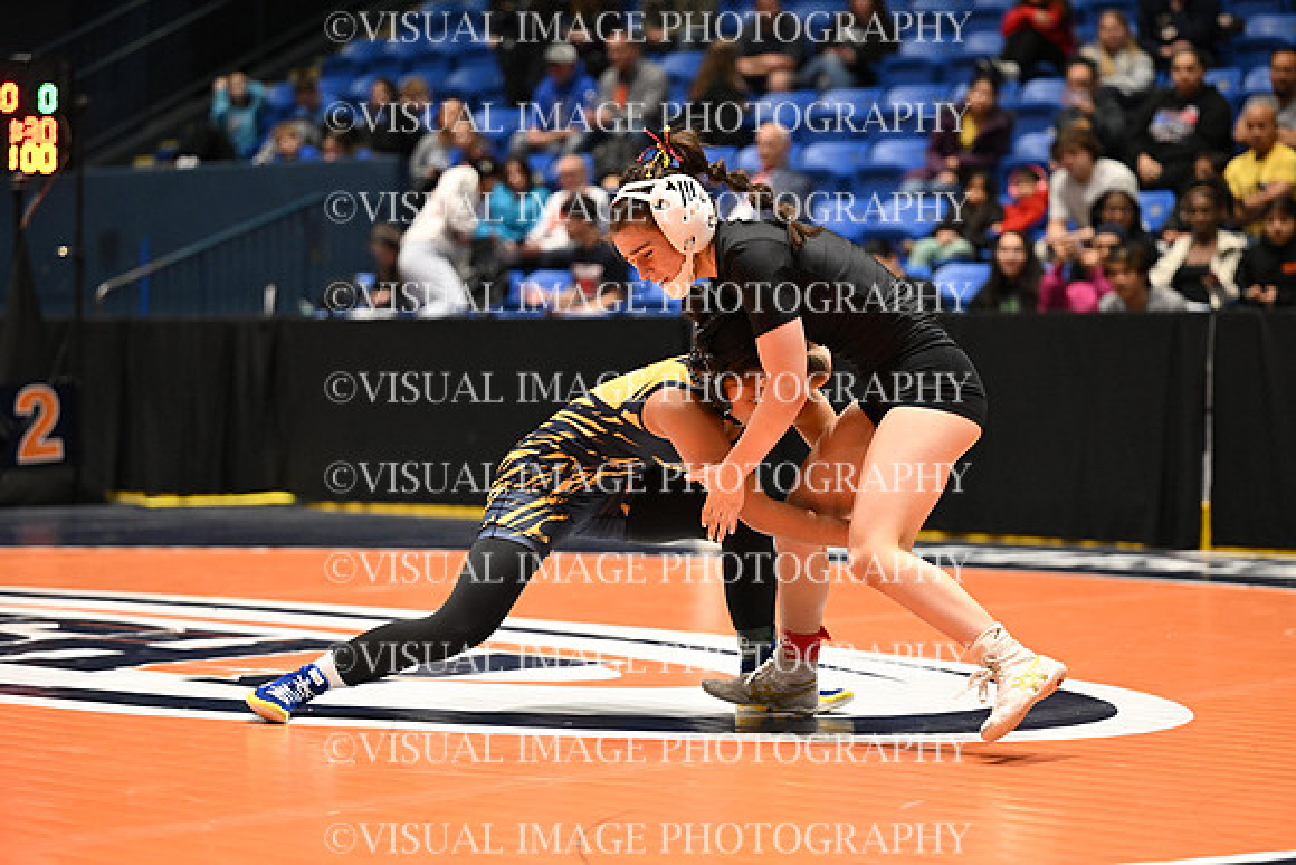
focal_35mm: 89
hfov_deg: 22.9
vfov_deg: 15.4
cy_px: 432
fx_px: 3205
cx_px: 648
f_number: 2.8
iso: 4500
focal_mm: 89
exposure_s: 1/767
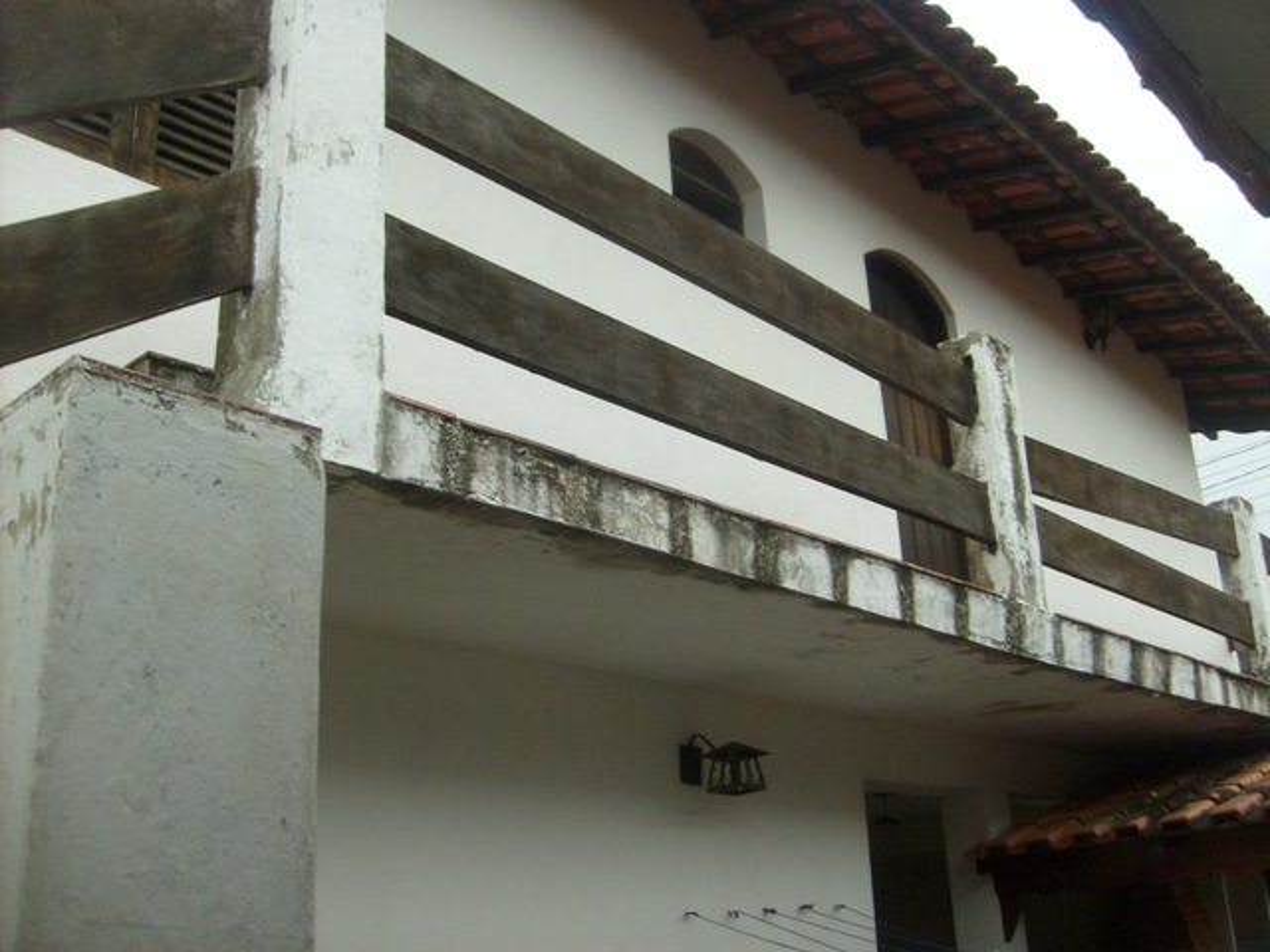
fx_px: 1284
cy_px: 476
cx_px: 635
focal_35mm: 35
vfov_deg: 40.7
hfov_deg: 52.6
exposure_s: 1/125
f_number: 7.1
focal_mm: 5.8
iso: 80
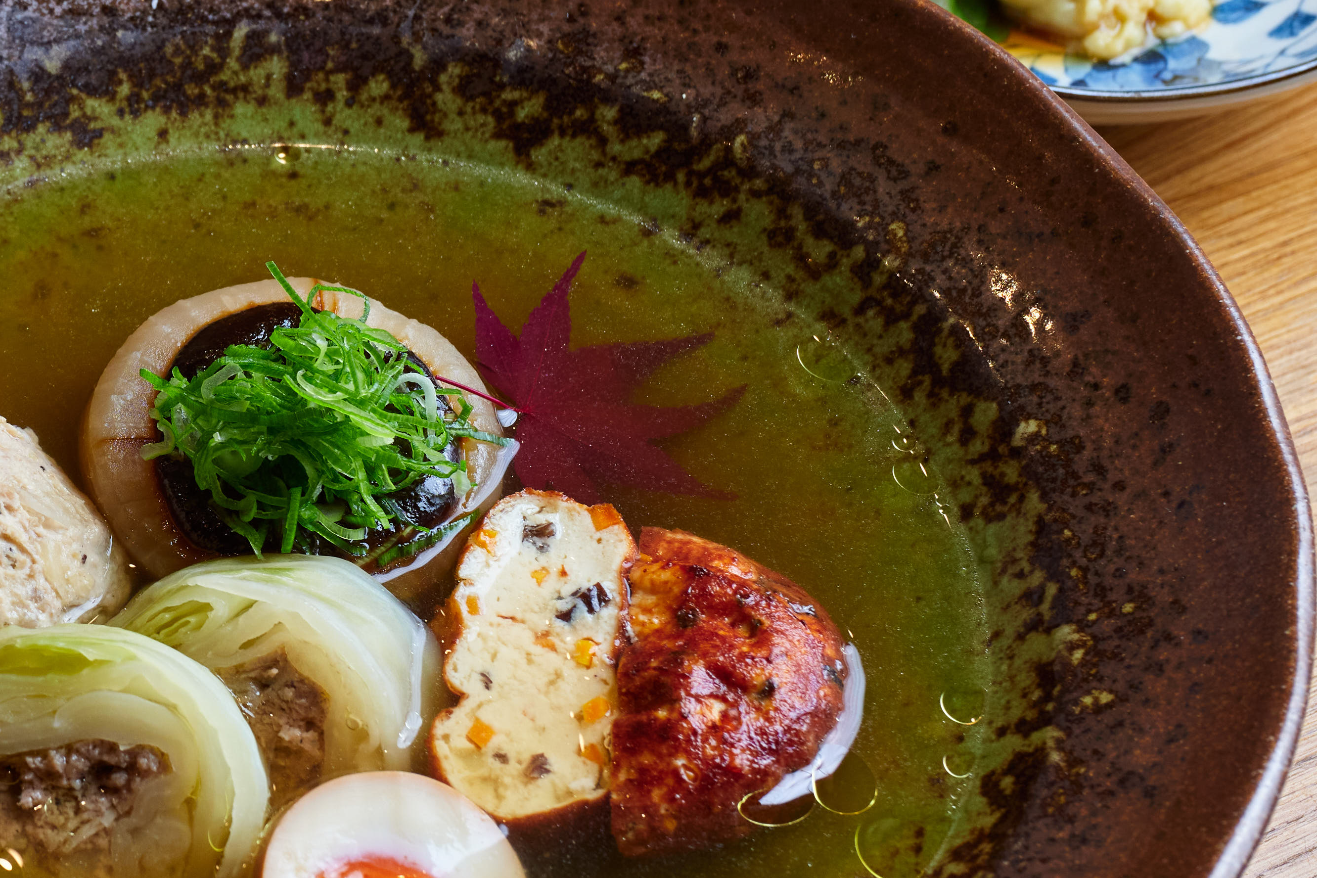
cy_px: 271
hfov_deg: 16.2
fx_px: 4536
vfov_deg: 11.0
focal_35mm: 124
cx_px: -16
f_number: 6.3
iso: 250
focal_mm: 40
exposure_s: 1/125
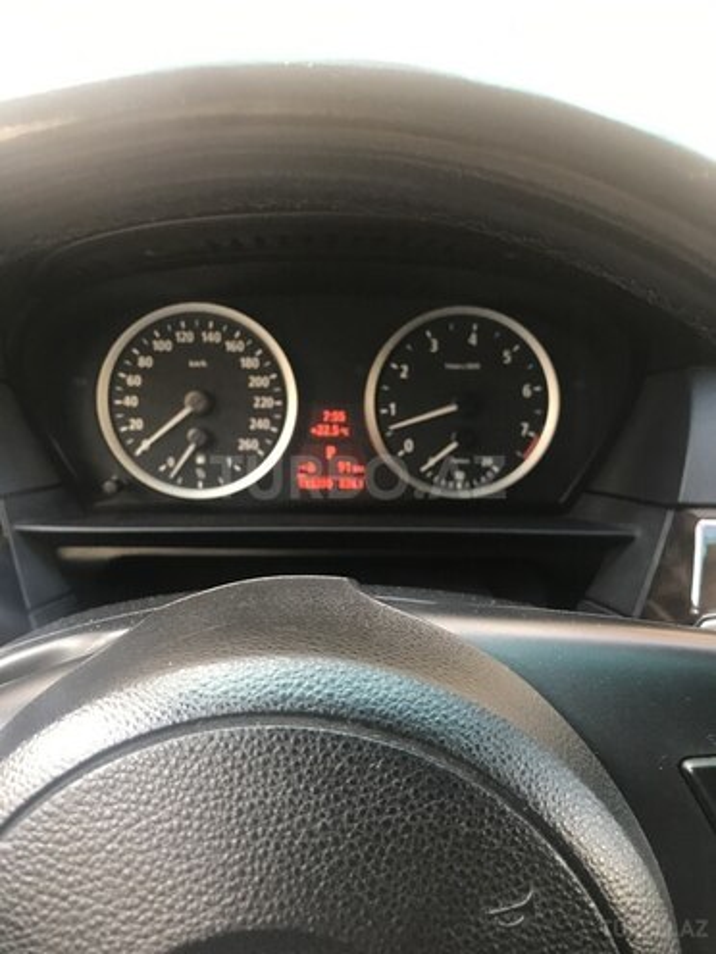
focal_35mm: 28
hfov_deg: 49.7
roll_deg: -0.6
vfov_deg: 63.4
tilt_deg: -19.6
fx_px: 772
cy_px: 477
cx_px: 358
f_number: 1.8
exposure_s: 1/25
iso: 40
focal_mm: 3.99
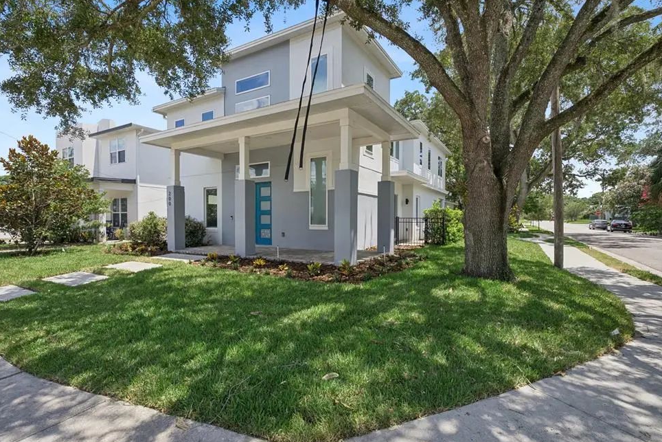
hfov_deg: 93.2
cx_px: 317
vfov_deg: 70.4
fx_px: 313
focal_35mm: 17
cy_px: 233
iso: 200
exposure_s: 1/125
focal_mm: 16
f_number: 11
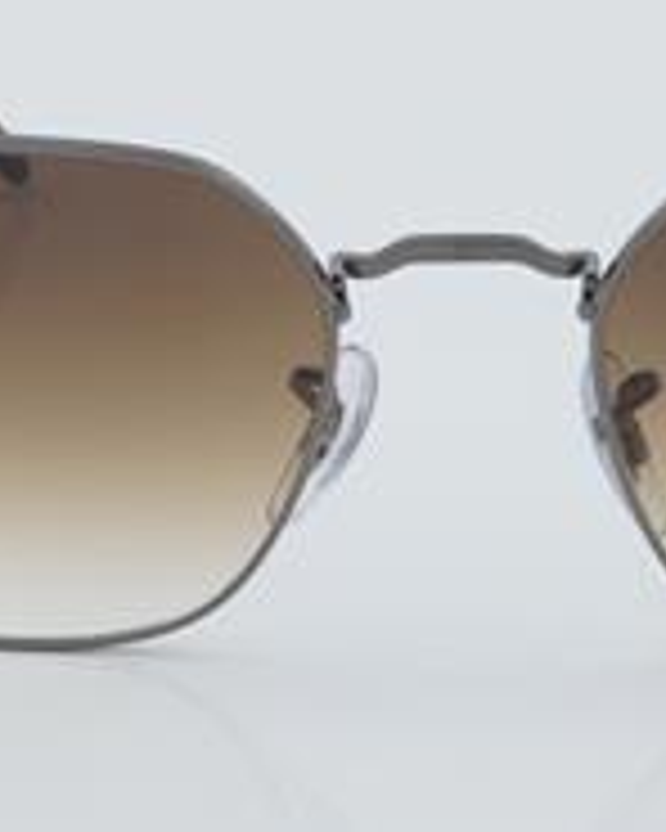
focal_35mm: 167
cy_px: 409
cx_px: 454
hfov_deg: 9.2
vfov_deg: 11.6
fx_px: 4115
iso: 100
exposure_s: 1/4
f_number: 32
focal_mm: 55
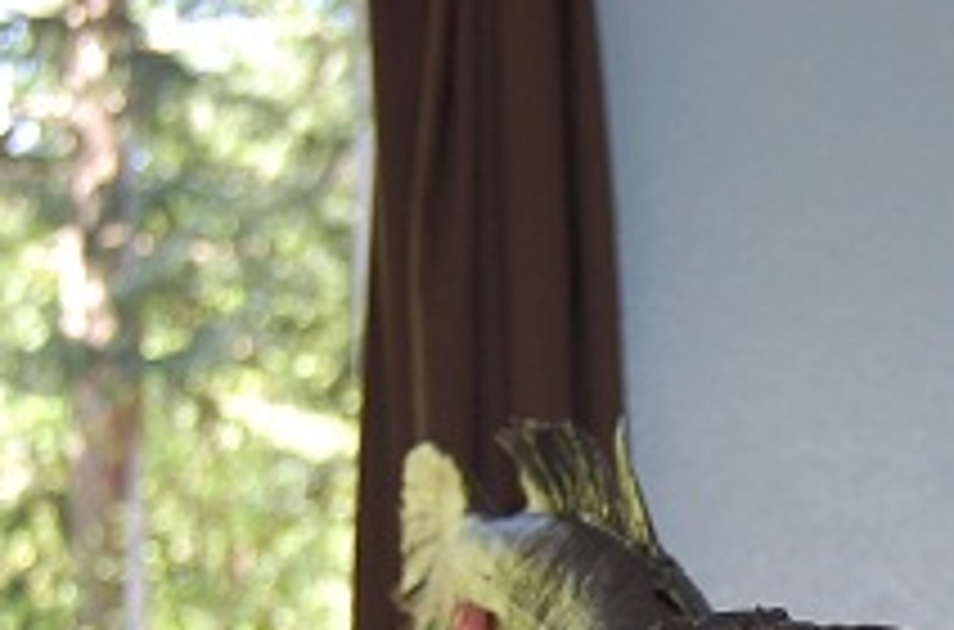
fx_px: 3601
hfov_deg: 14.8
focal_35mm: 136
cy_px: 729
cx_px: 1012
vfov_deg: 9.9
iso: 400
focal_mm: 35
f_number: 4.8
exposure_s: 1/60
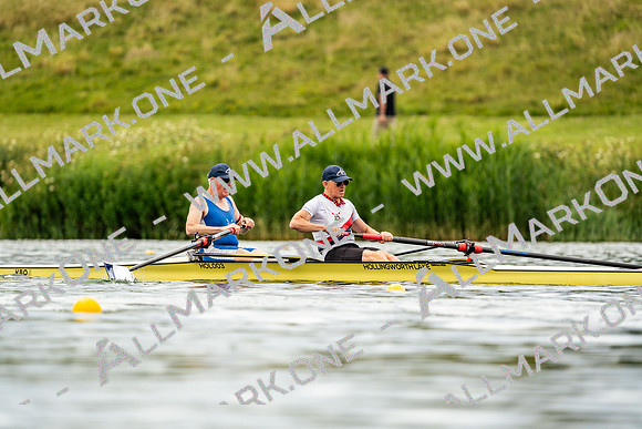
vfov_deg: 2.3
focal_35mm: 600
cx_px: 321
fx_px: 10702
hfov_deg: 3.4
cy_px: 214
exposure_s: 1/2000
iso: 400
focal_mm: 600
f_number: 6.3
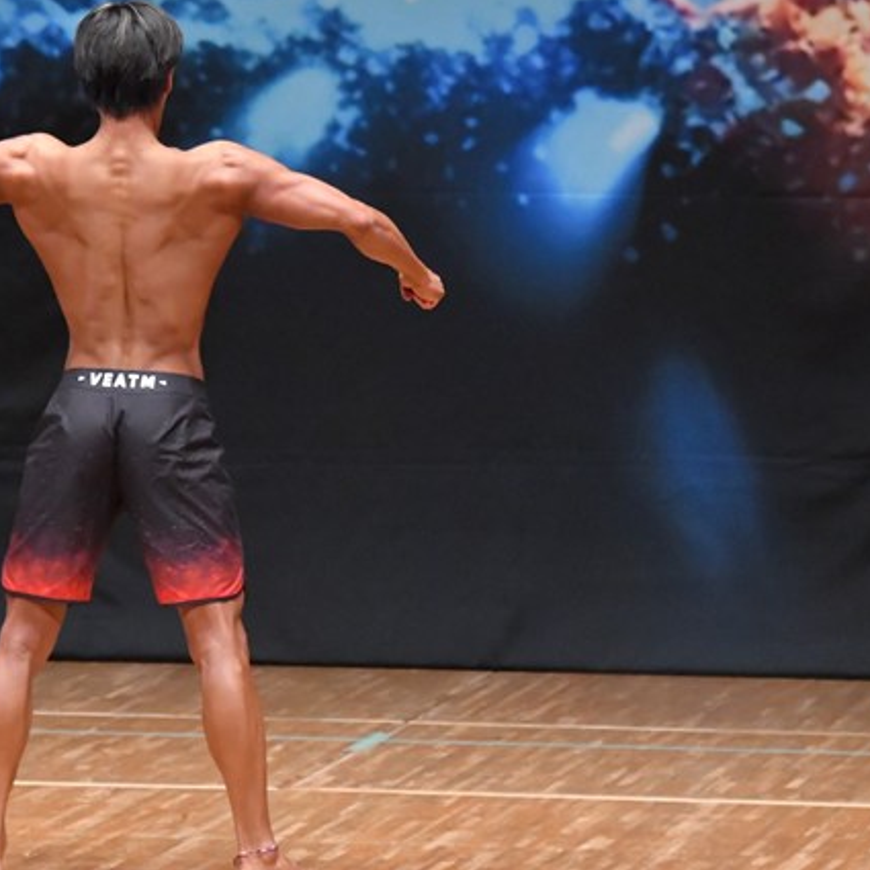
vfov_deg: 4.2
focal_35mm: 418
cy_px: 483
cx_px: 150
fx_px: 11886
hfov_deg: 4.2
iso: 8000
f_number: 5.6
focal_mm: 180
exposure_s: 1/400
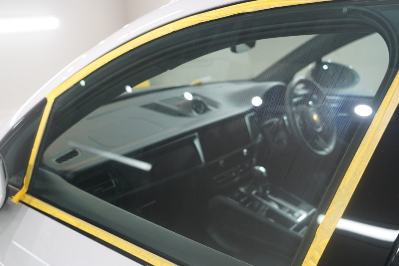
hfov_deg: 53.1
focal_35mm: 36
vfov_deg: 36.9
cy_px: 133
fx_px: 399
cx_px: 200
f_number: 5
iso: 3200
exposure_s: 1/160
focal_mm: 36
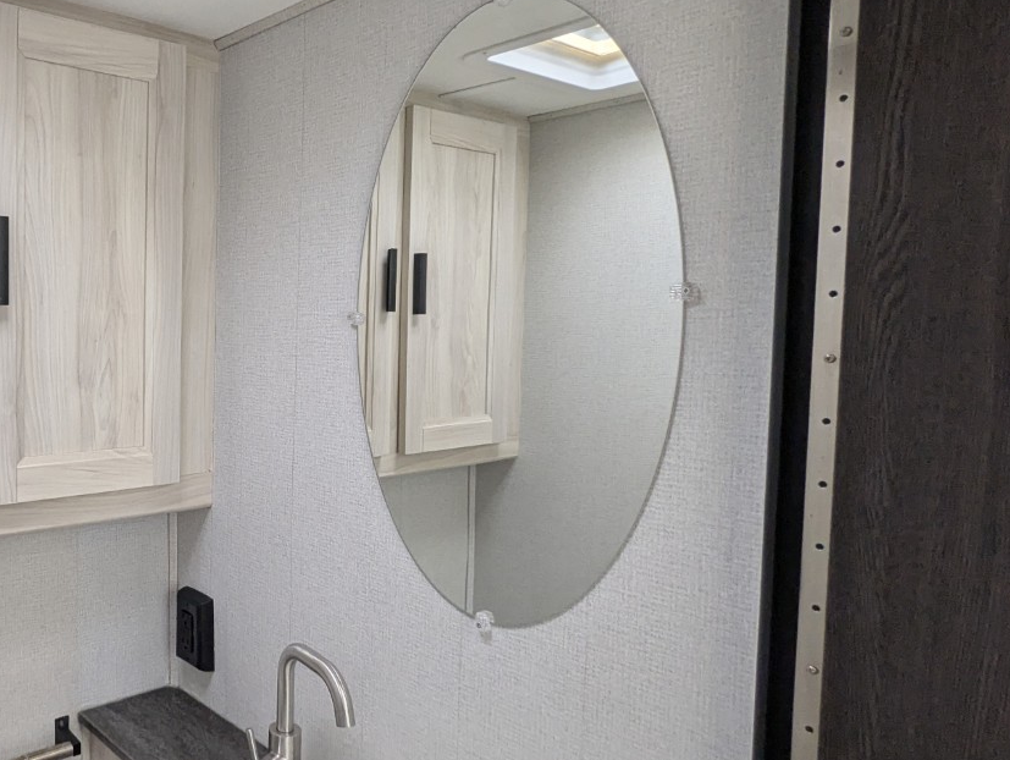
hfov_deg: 59.1
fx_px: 789
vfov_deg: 51.4
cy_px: 374
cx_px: 173
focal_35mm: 27
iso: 104
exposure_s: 1/310
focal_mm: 2.35
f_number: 2.2
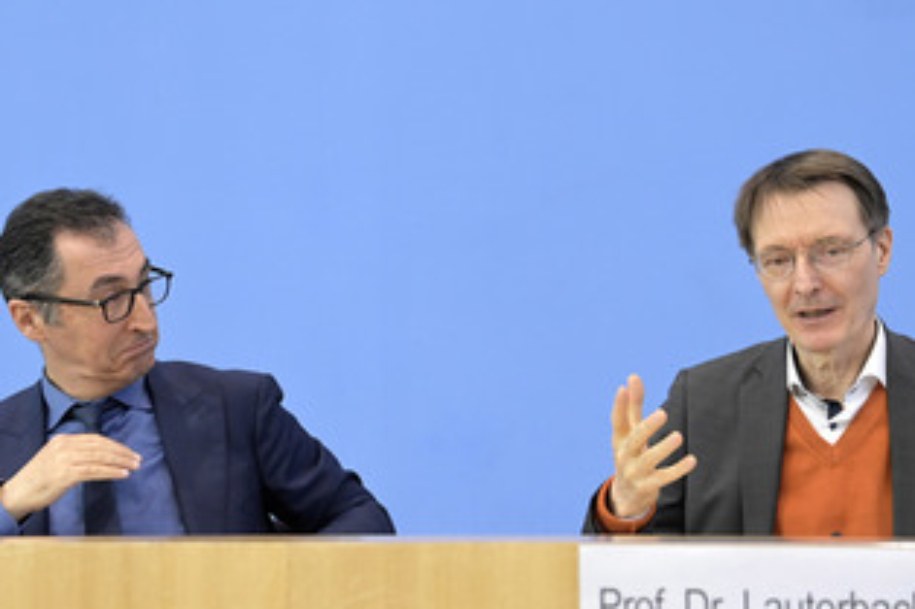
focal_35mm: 79
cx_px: 508
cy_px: 344
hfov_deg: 25.7
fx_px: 2007
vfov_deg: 17.3
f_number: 5
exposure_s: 1/500
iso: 3200
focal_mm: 55
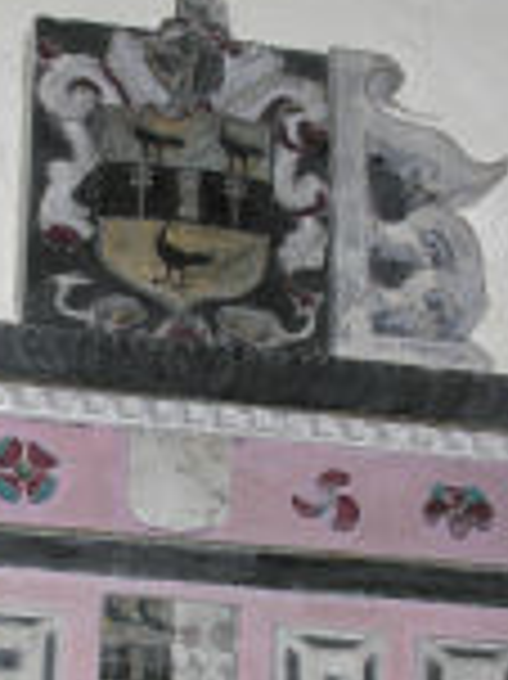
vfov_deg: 17.4
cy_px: 464
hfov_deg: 13.0
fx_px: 2214
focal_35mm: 113
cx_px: 133
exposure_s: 1/60.1
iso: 50
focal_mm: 9.5
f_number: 2.8
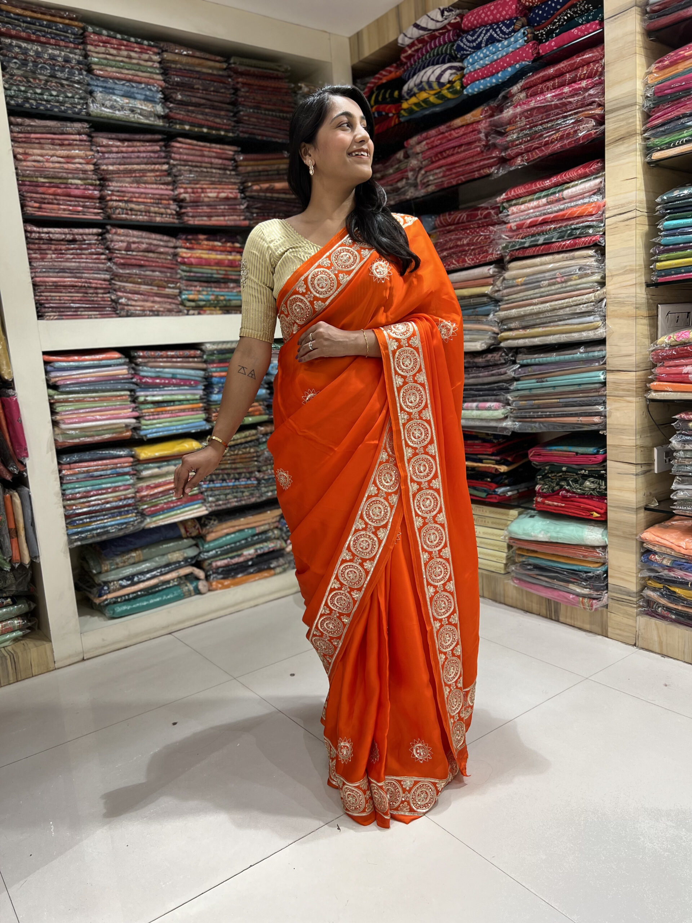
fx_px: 693
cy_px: 462
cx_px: 346
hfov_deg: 53.1
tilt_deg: -8.5
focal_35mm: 26
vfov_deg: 67.3
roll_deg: +4.0
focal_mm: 5.7
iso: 64
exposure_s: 1/100
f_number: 1.5
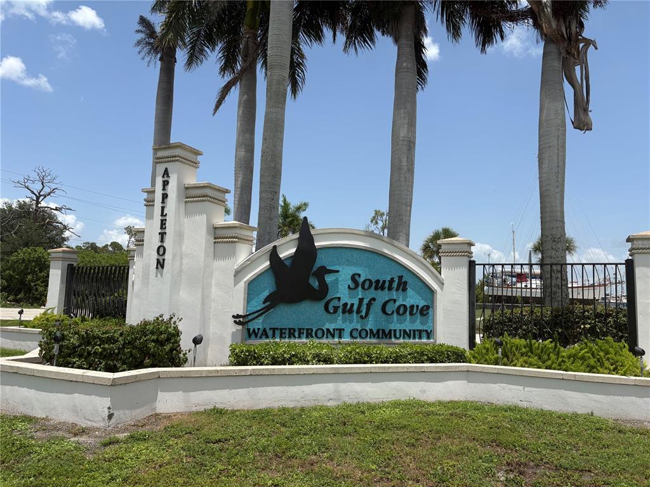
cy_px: 244
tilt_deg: +6.7
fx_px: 488
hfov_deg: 67.3
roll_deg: -1.0
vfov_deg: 53.1
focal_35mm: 26
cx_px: 325
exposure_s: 1/4329
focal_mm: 5.96
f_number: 1.6
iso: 50
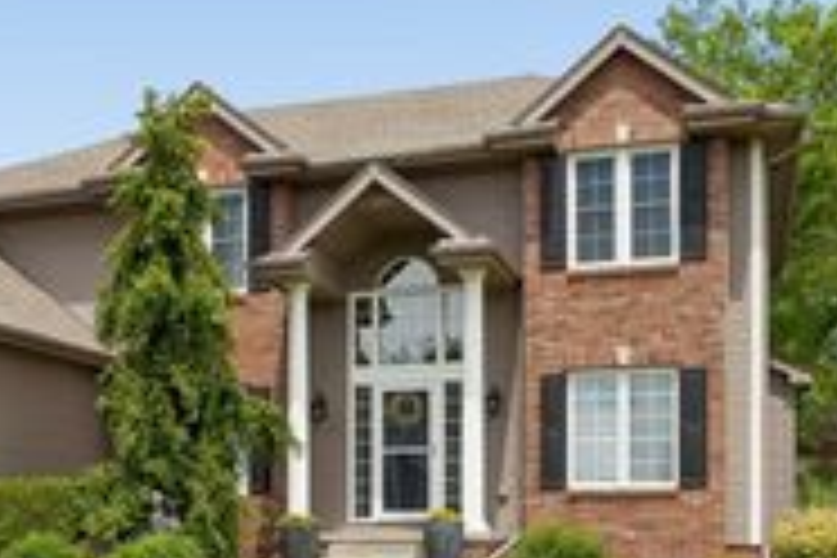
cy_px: 250
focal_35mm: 52
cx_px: 212
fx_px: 1211
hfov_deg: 37.2
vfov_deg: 25.9
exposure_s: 1/640
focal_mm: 19.4
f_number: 8
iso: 200
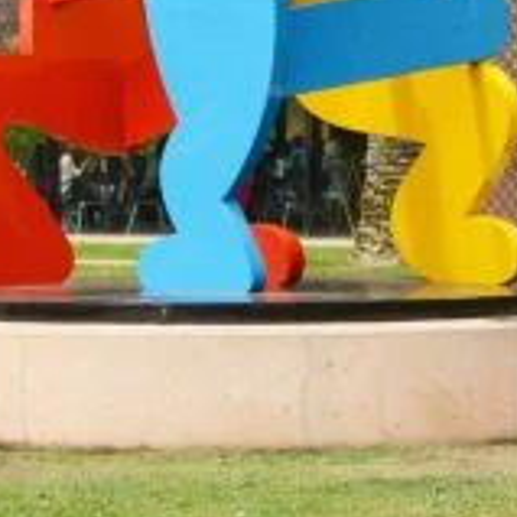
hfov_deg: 10.1
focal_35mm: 172
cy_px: -54
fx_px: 2906
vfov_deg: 10.1
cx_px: 62
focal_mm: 28
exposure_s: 1/250
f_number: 8
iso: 110
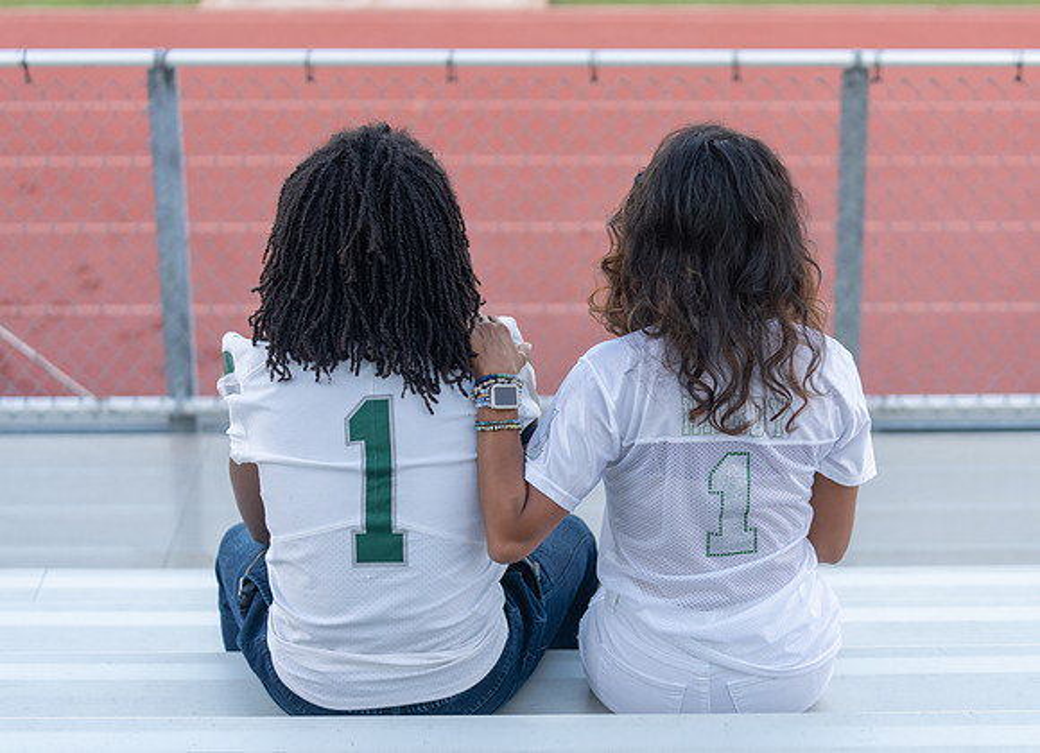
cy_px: 400
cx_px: 618
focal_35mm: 82
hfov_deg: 24.0
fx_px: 2440
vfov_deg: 17.5
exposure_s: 1/320
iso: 640
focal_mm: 70
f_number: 2.8
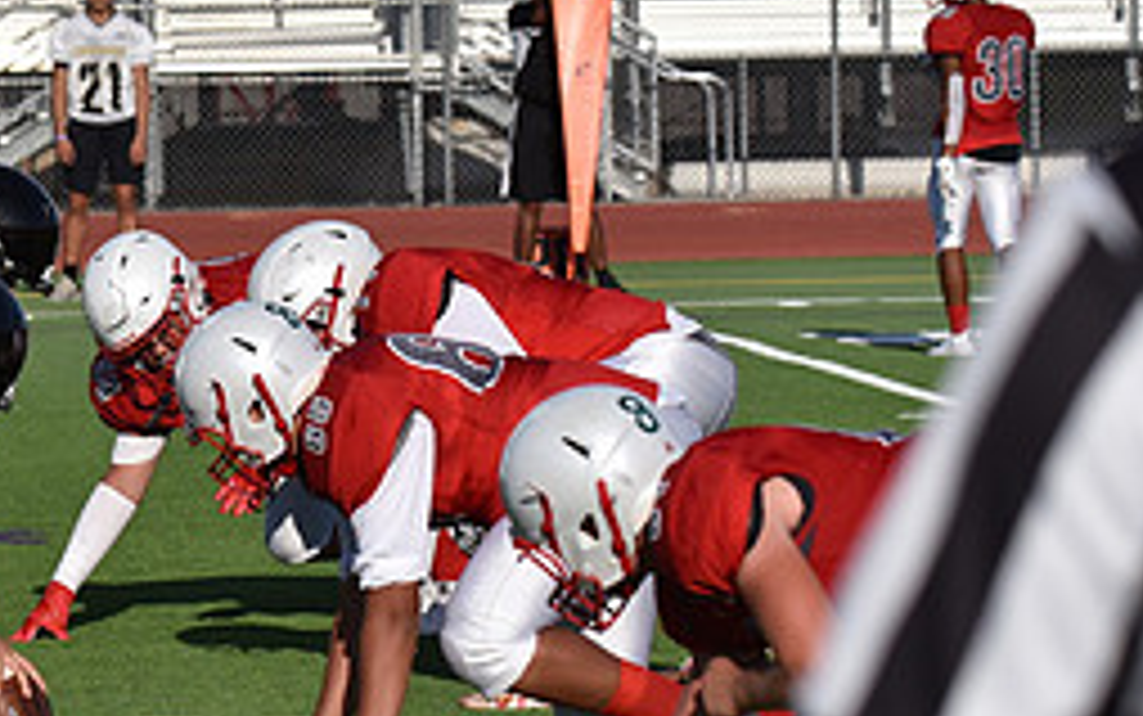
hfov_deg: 6.0
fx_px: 10876
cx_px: 90
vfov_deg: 3.8
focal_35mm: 349
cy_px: 372
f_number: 8
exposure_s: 1/3200
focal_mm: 150
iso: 500
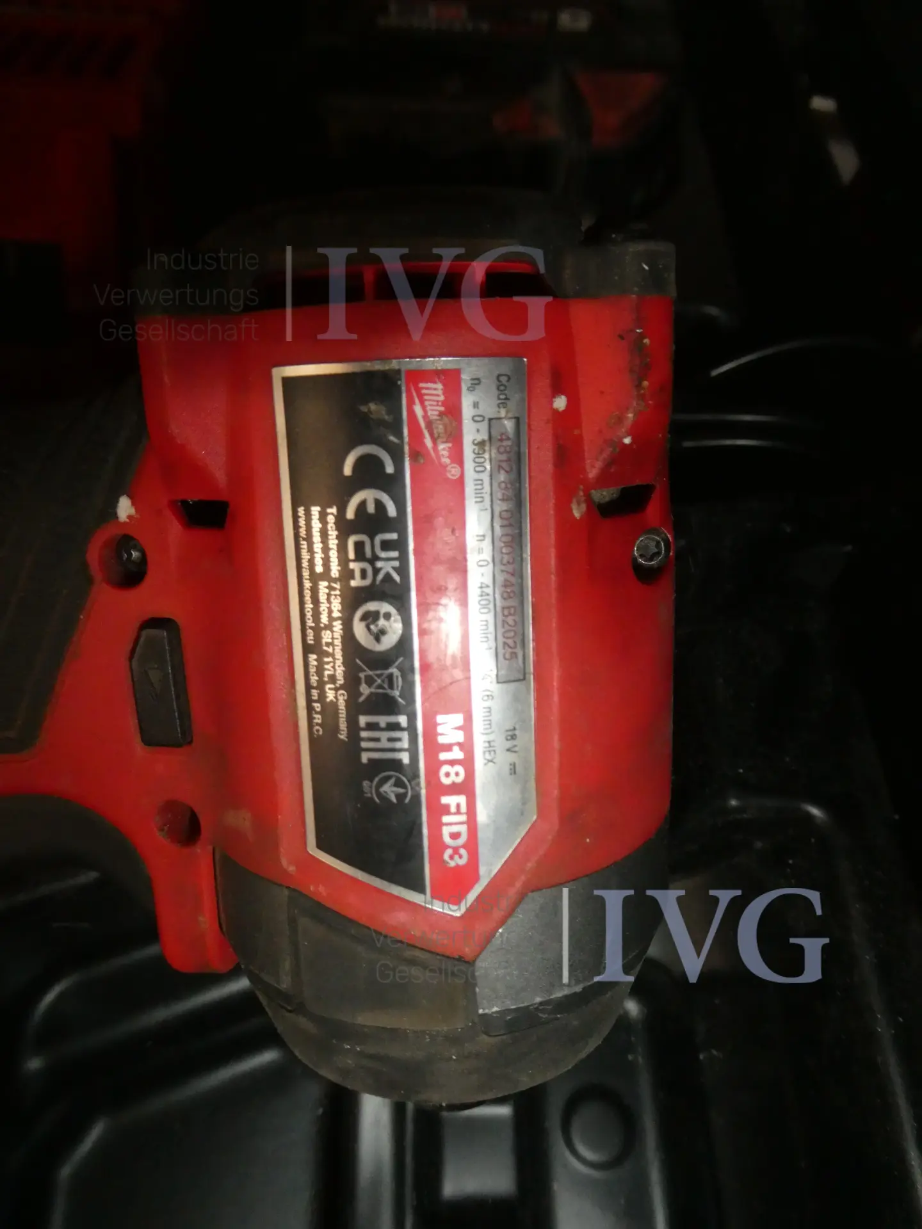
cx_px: 461
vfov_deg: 71.6
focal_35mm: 24
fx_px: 852
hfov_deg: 56.8
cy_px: 614
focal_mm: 4.3
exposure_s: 1/60
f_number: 3.3
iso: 800
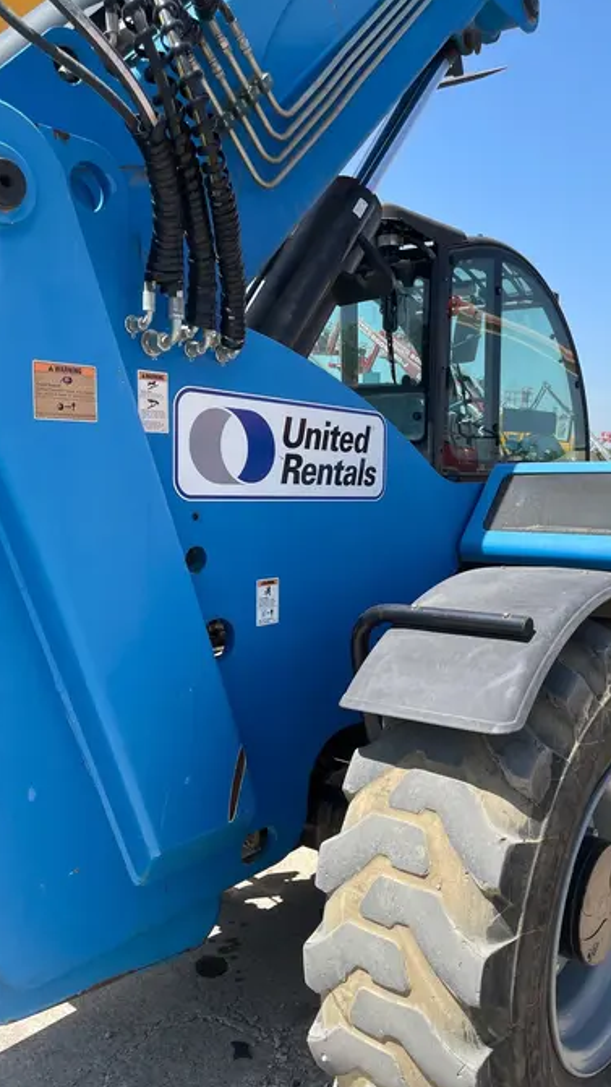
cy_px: 546
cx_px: 441
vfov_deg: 62.6
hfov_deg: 37.1
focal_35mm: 31
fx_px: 893
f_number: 1.6
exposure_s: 1/2092
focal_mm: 4.2
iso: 32
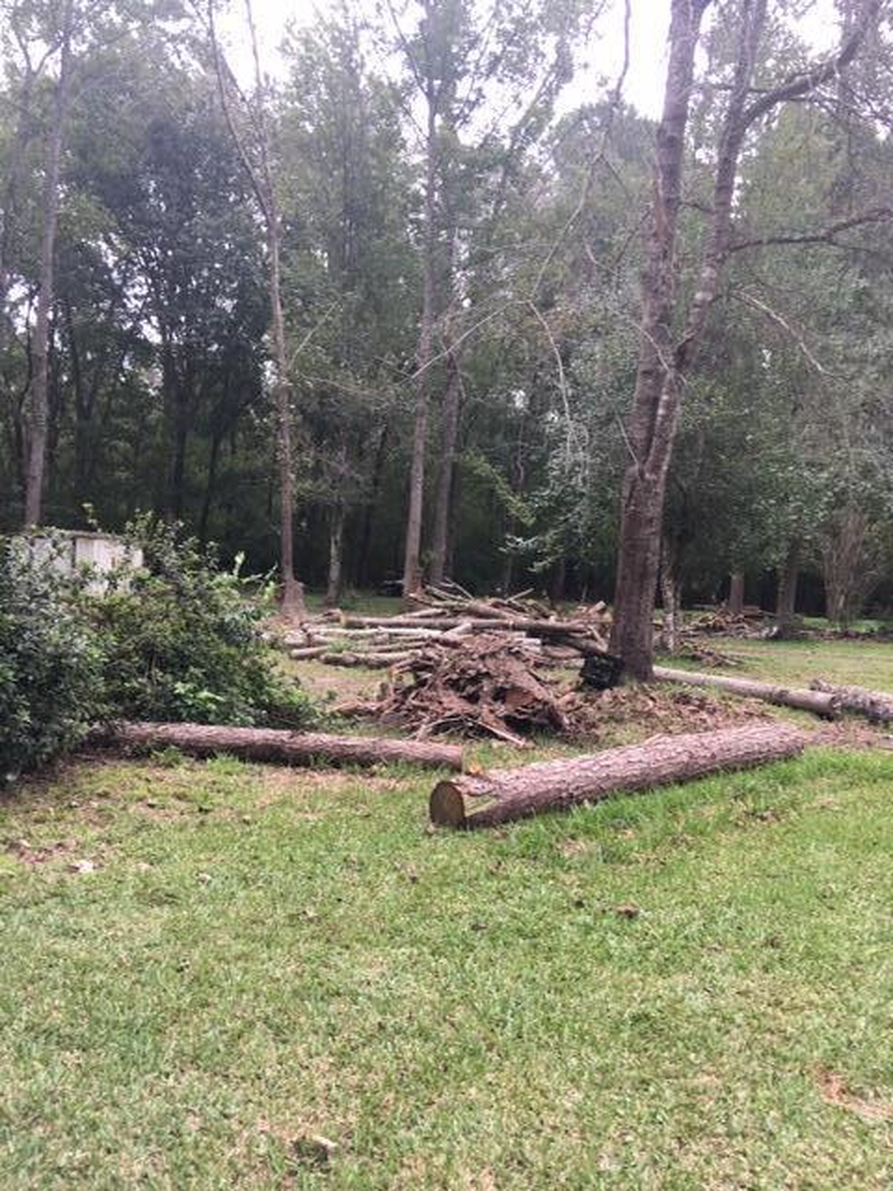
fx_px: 997
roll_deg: -4.6
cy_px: 596
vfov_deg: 61.7
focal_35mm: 29
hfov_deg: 48.2
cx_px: 446
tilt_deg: -0.3
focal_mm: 4.15
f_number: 2.2
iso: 32
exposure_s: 1/120
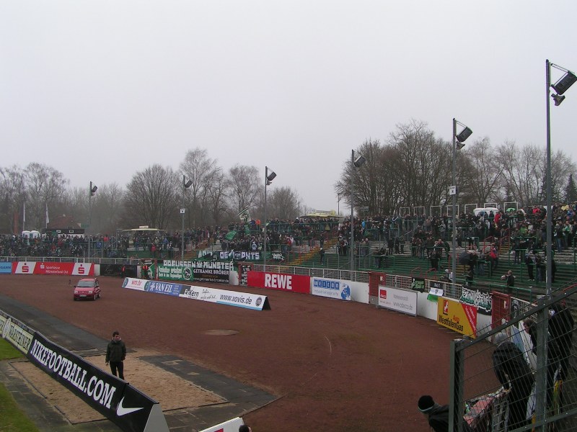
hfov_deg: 49.0
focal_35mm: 38
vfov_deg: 37.7
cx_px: 288
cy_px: 216
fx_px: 633
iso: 50
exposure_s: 1/125
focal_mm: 5.8
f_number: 5.6
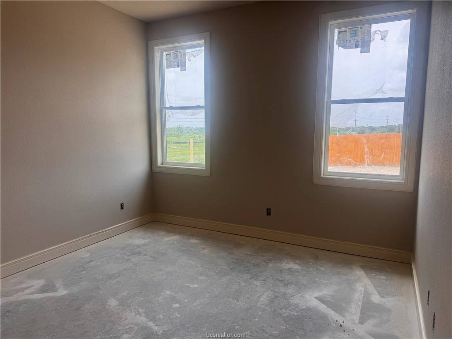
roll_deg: -0.1
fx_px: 313
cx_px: 226
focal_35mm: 24
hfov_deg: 71.6
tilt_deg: -7.7
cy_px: 170
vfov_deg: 56.8
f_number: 1.78
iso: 80
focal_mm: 6.76
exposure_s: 1/562
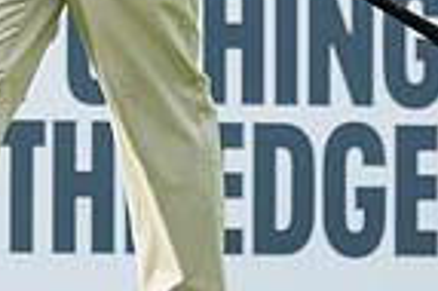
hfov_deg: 1.3
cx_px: -43
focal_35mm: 1626
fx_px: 19760
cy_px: -240
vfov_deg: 0.8
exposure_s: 1/2500
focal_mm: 400
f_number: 6.3
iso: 1600
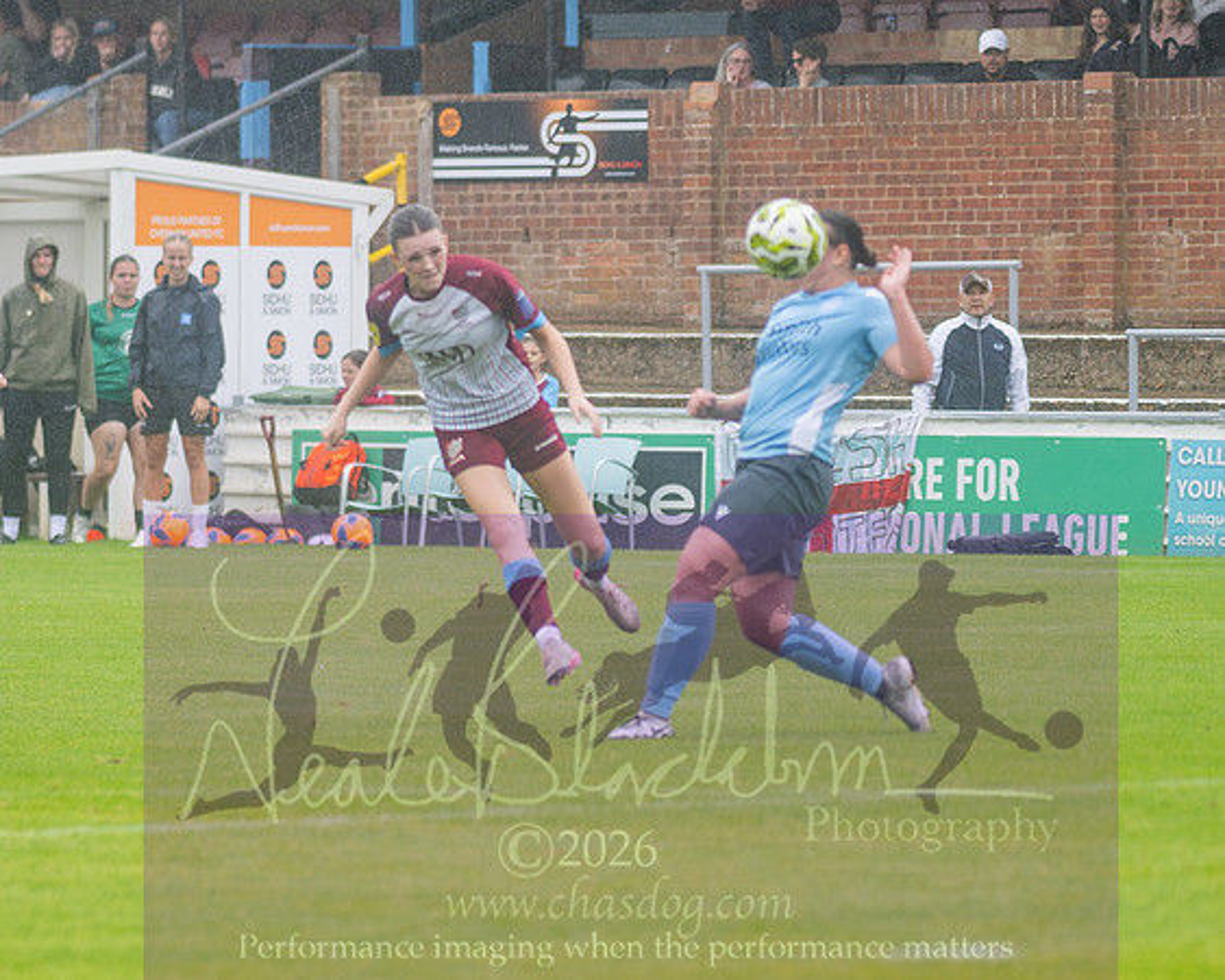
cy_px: 421
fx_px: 13724
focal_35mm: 379
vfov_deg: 4.1
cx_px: 437
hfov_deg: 5.1
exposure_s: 1/1600
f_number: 2.8
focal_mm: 140
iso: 360
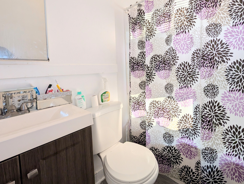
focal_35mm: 16
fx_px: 113
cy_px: 74
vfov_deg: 77.4
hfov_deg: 92.8
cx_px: 150
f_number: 1.7
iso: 62
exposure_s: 1/163
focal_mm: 2.02
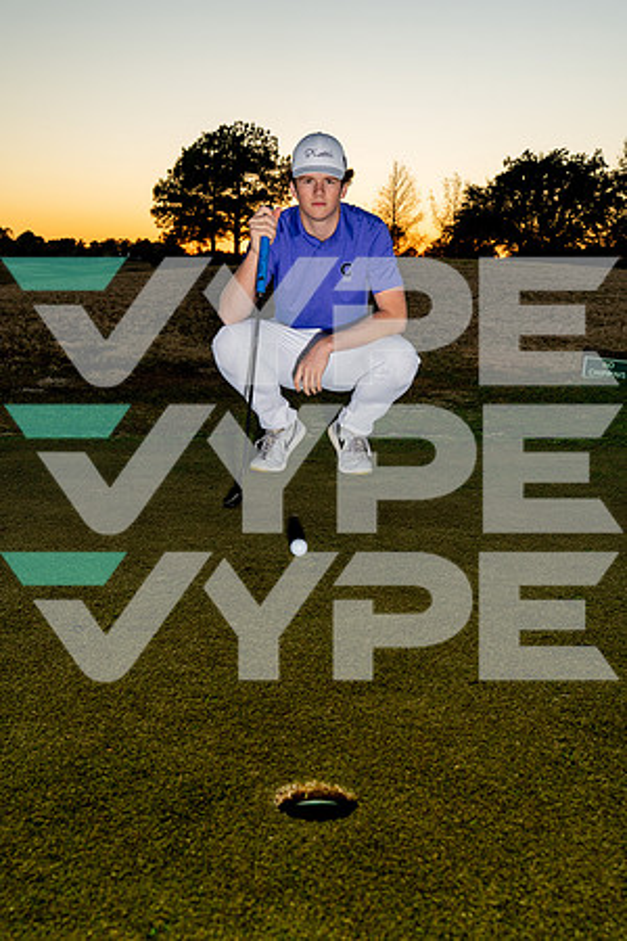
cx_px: 314
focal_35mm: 44
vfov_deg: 44.5
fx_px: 1149
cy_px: 470
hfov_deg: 30.5
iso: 640
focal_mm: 44
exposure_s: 1/250
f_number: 7.1
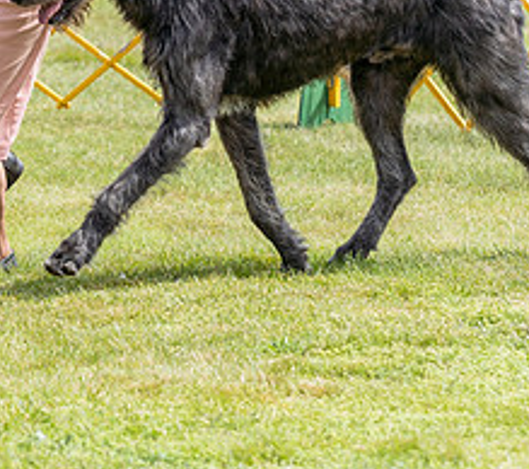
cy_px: -54
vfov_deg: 4.4
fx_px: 6125
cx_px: 48
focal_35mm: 375
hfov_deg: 4.9
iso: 125
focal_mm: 111
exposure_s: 1/1000
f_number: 3.5
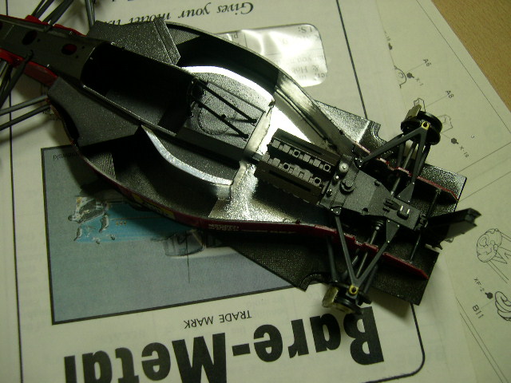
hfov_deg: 49.0
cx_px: 256
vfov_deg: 37.7
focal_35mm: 38
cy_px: 192
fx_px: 561
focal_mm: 8
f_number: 2.8
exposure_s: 1/11.4
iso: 100
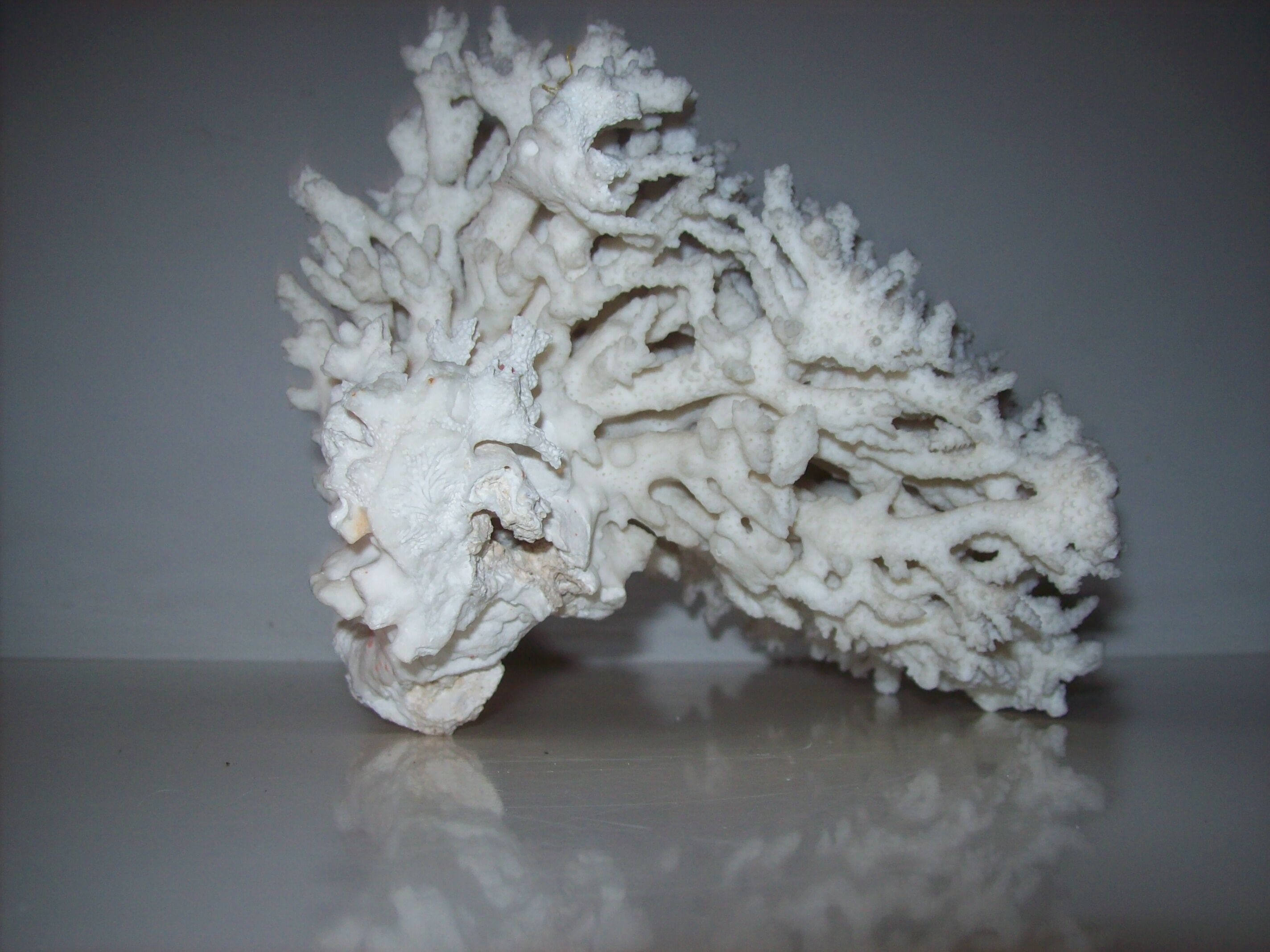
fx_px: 1320
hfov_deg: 51.4
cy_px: 476
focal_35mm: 36
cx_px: 635
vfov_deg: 39.6
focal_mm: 6
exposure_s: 1/64
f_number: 2.7
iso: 80
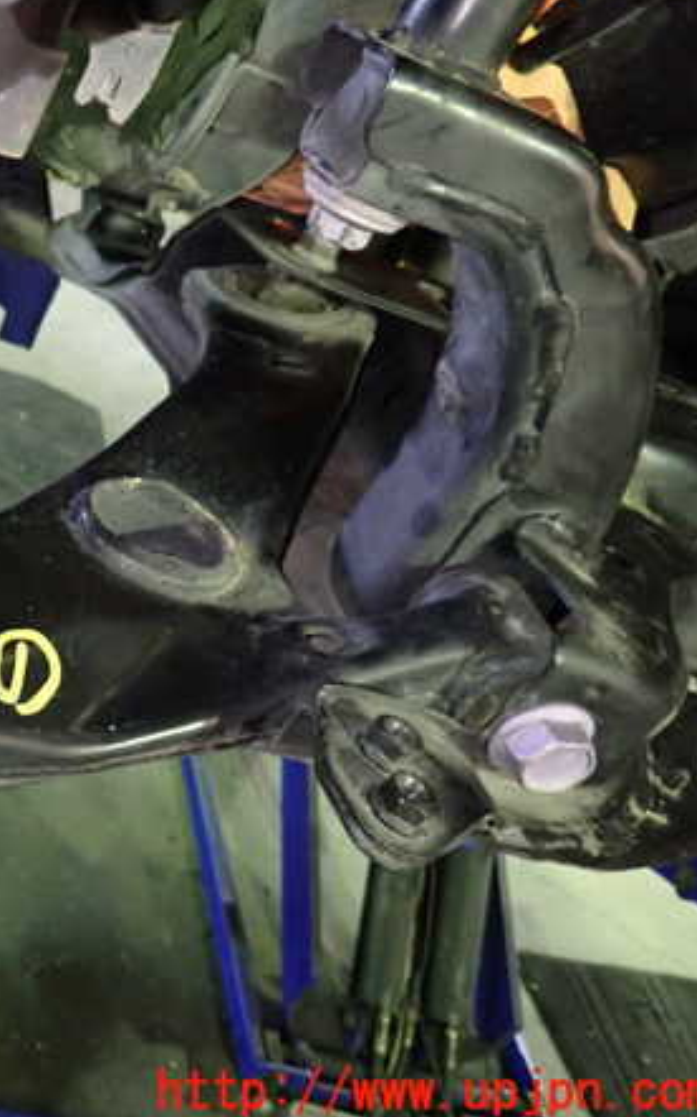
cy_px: 556
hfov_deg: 32.0
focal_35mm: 36
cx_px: -30
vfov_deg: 54.0
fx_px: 1095
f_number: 2
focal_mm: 4.5
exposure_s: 1/25
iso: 800
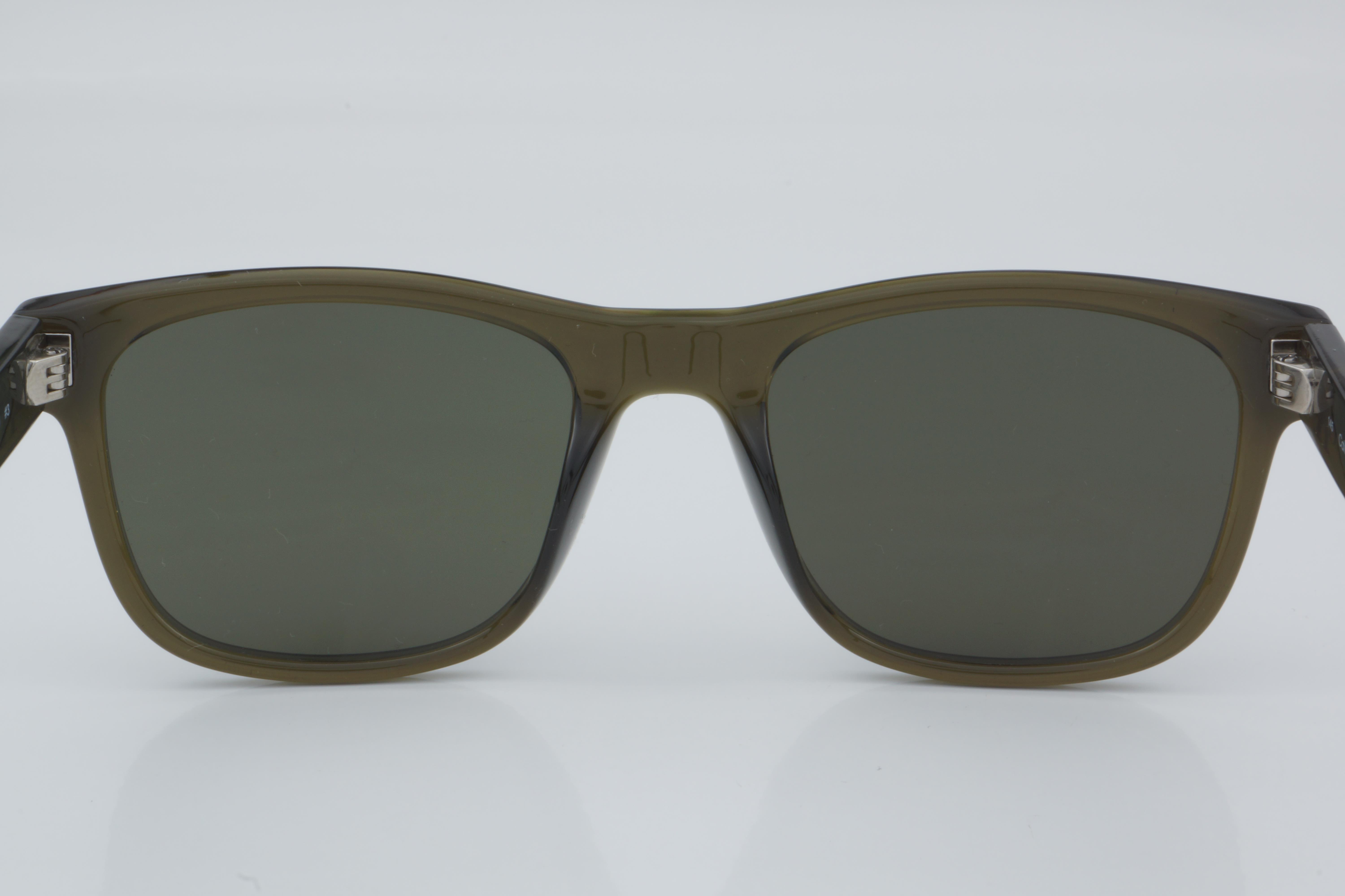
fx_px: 3082
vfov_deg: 16.6
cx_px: 672
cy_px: 448
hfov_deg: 24.6
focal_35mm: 82
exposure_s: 1/4
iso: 100
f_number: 32
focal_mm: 55
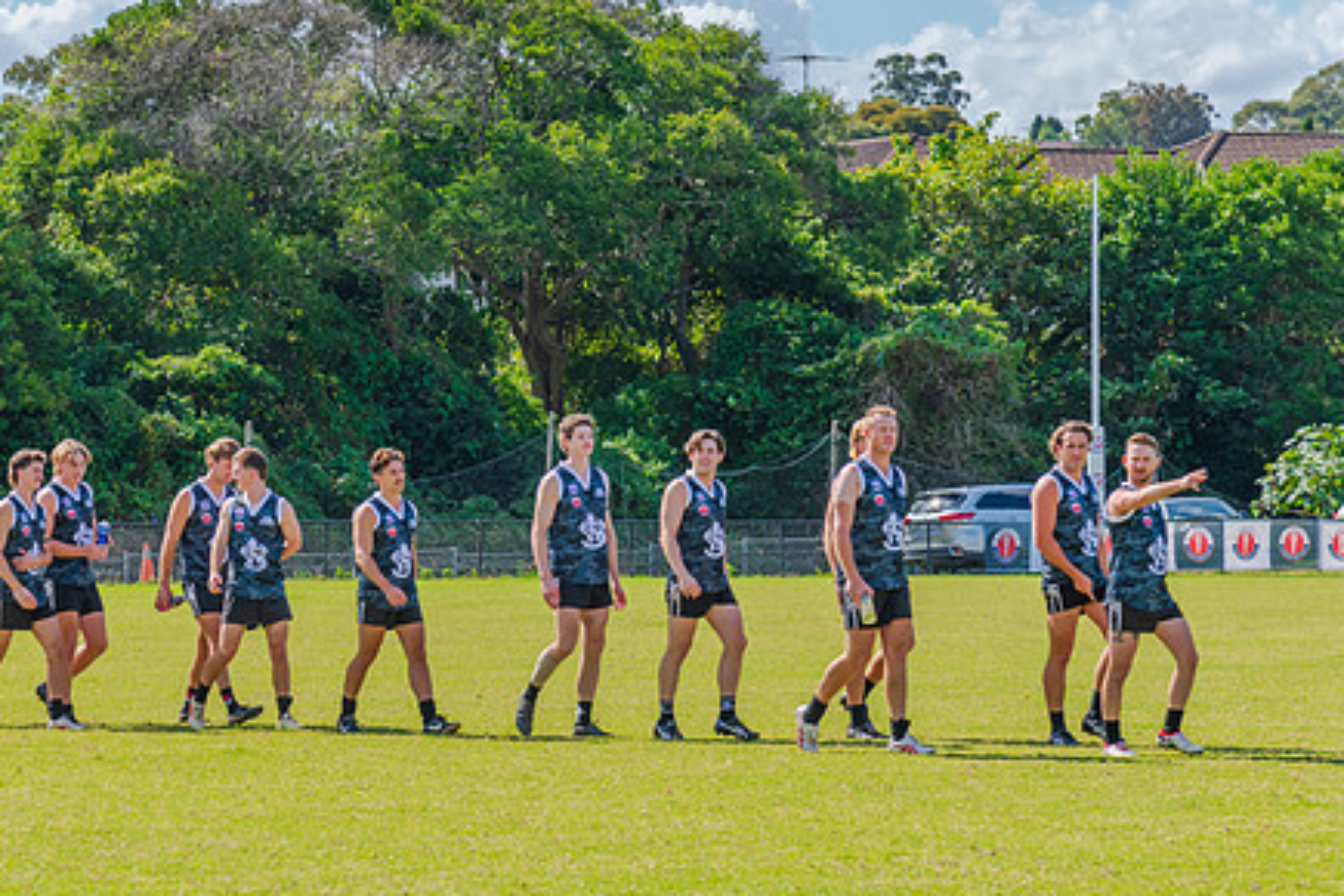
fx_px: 5973
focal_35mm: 160
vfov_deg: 8.6
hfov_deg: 12.8
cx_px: 479
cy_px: 459
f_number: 7.1
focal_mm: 120
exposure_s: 1/1000
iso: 400
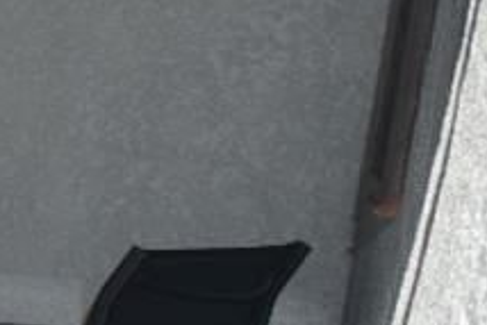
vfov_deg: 10.5
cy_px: 389
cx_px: -1097
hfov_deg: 10.1
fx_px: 1744
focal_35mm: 129
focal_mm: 11.5
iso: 100
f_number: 6.3
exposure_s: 1/160
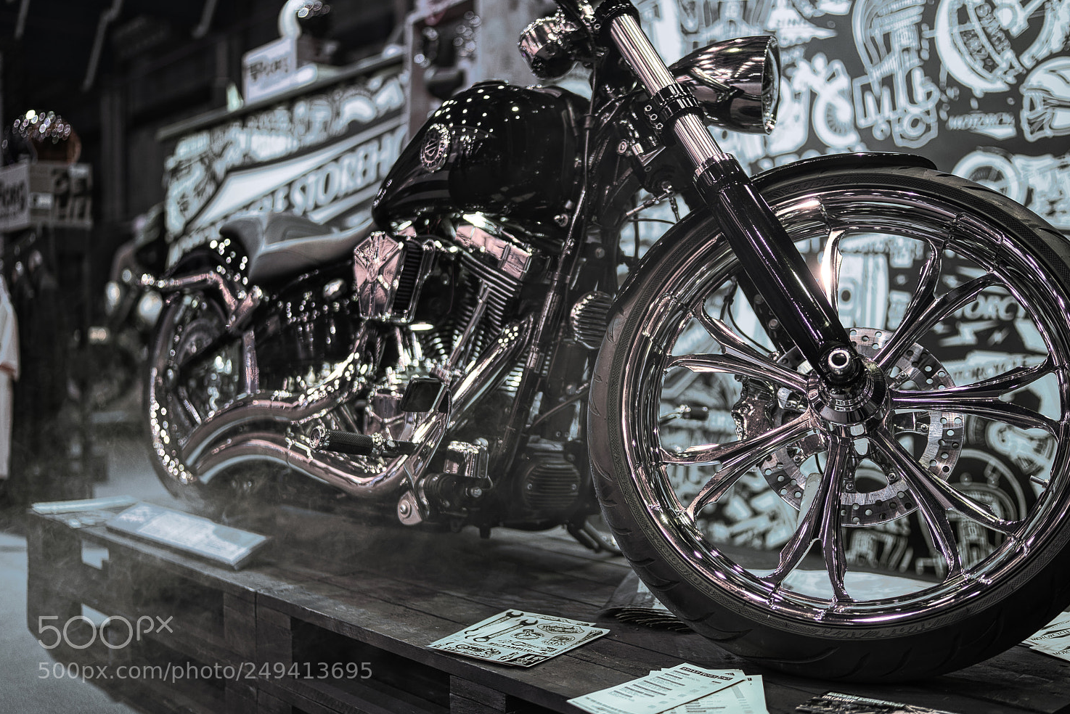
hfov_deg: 50.6
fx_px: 1130
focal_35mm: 38
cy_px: 340
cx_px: 573
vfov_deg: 35.1
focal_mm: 35
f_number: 1.4
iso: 250
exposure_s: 1/40
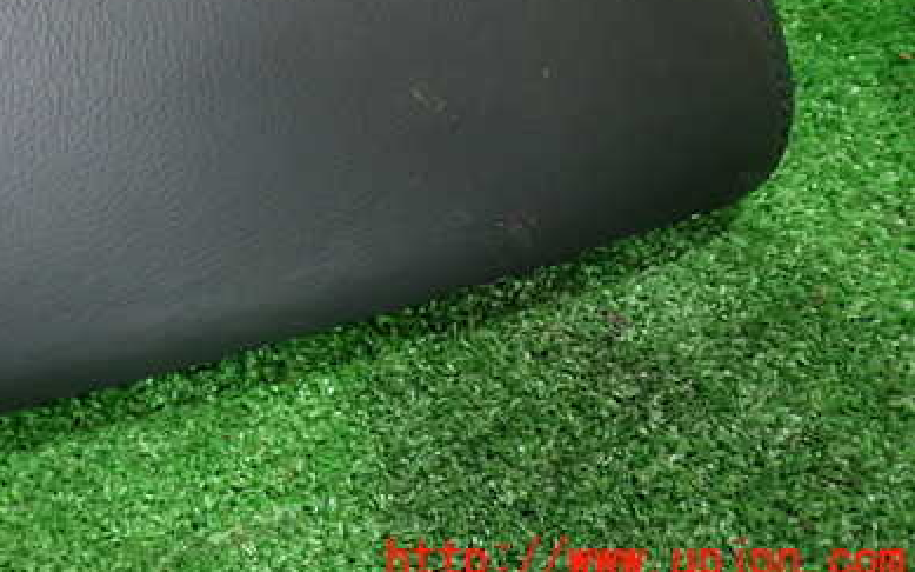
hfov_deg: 39.8
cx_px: 212
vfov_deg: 25.5
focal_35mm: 49
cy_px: 61
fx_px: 1222
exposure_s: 1/30
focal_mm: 5.4
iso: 320
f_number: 2.3
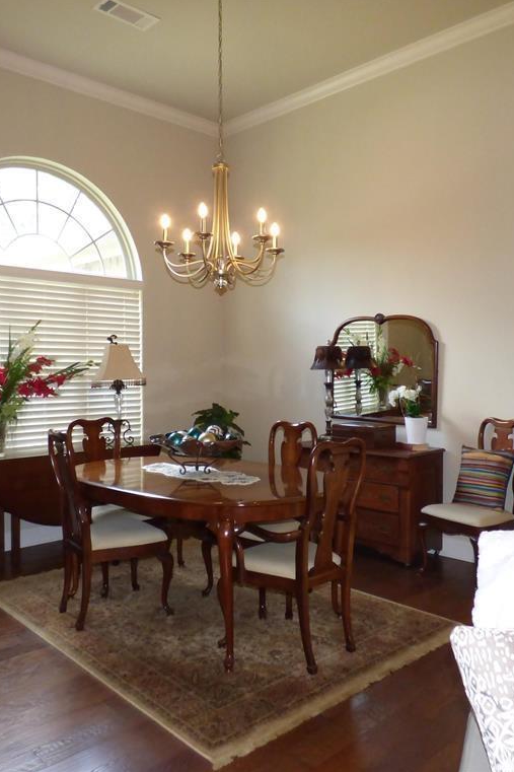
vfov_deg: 65.5
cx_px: 252
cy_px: 384
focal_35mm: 28
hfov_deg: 46.4
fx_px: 600
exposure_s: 1/60
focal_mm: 3.58
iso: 500
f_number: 2.8
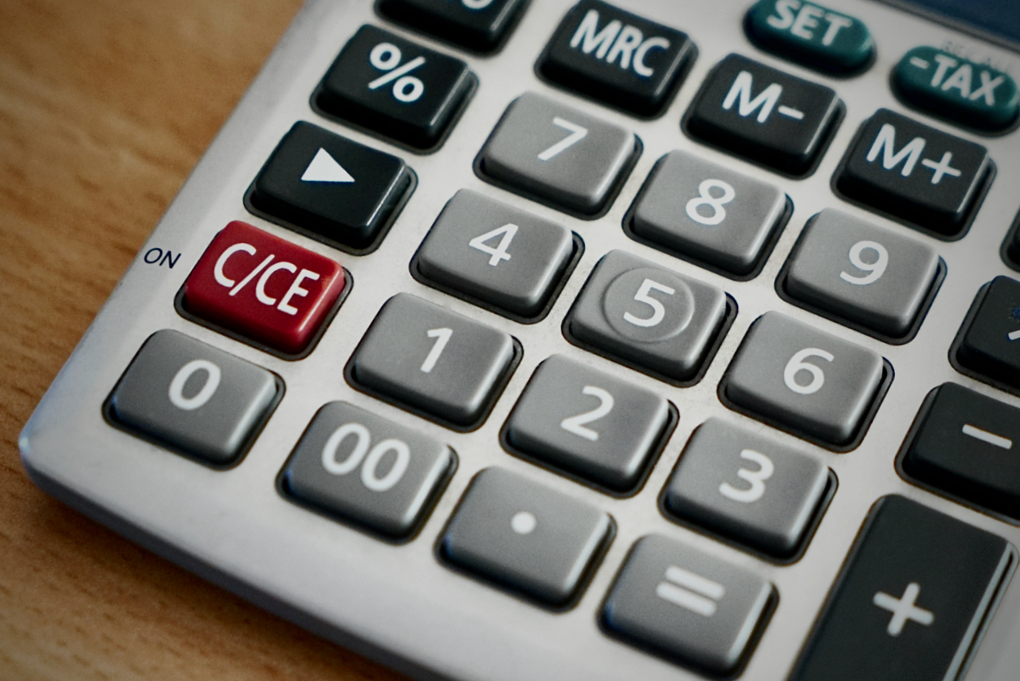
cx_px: 510
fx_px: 1984
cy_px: 340
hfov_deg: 28.8
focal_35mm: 70
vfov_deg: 19.5
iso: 2000
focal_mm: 70
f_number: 4
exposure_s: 1/160
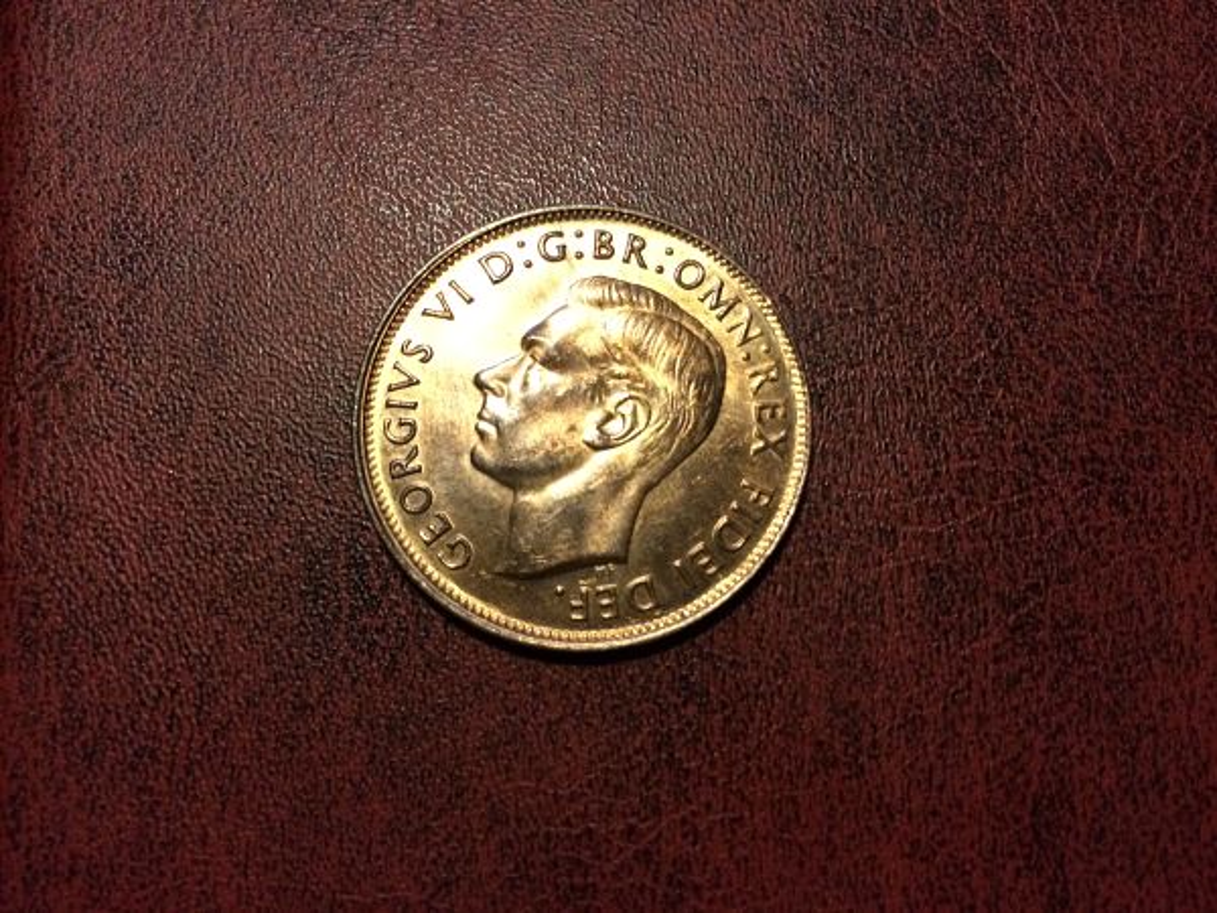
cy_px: 456
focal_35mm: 30
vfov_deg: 46.8
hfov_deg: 60.0
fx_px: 1055
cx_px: 608
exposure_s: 1/30
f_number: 2.2
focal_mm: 4.12
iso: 320
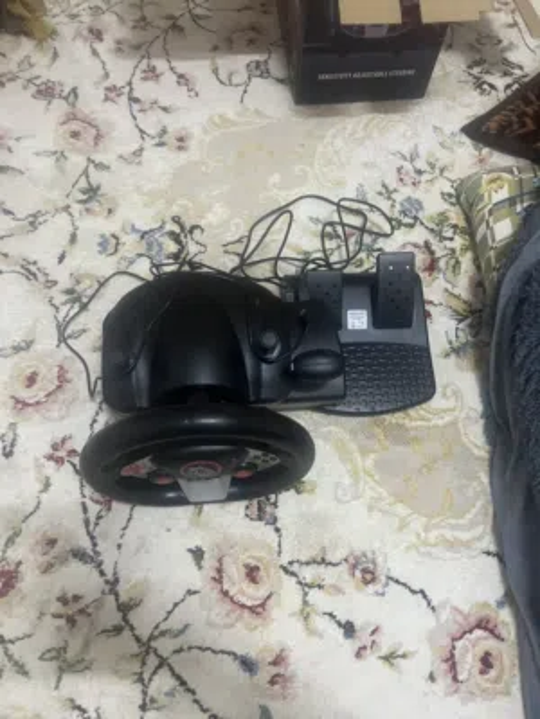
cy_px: 360
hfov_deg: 53.1
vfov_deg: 67.3
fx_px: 541
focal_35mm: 26
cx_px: 270
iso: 400
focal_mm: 5.7
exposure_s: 1/40
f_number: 1.5
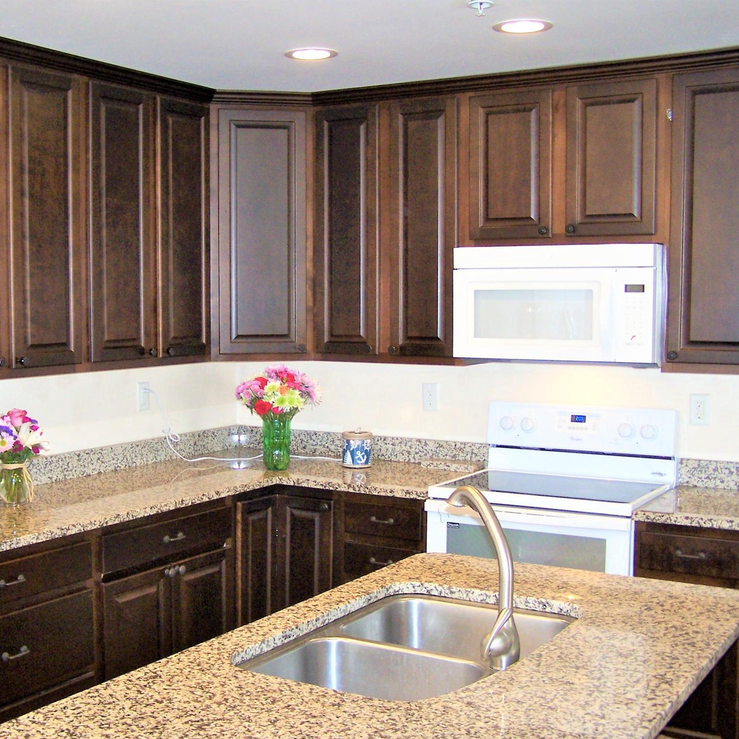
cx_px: 295
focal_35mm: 45
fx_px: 1087
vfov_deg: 37.6
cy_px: 369
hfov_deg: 37.4
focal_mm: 6.3
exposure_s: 1/60
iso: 140
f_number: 2.8
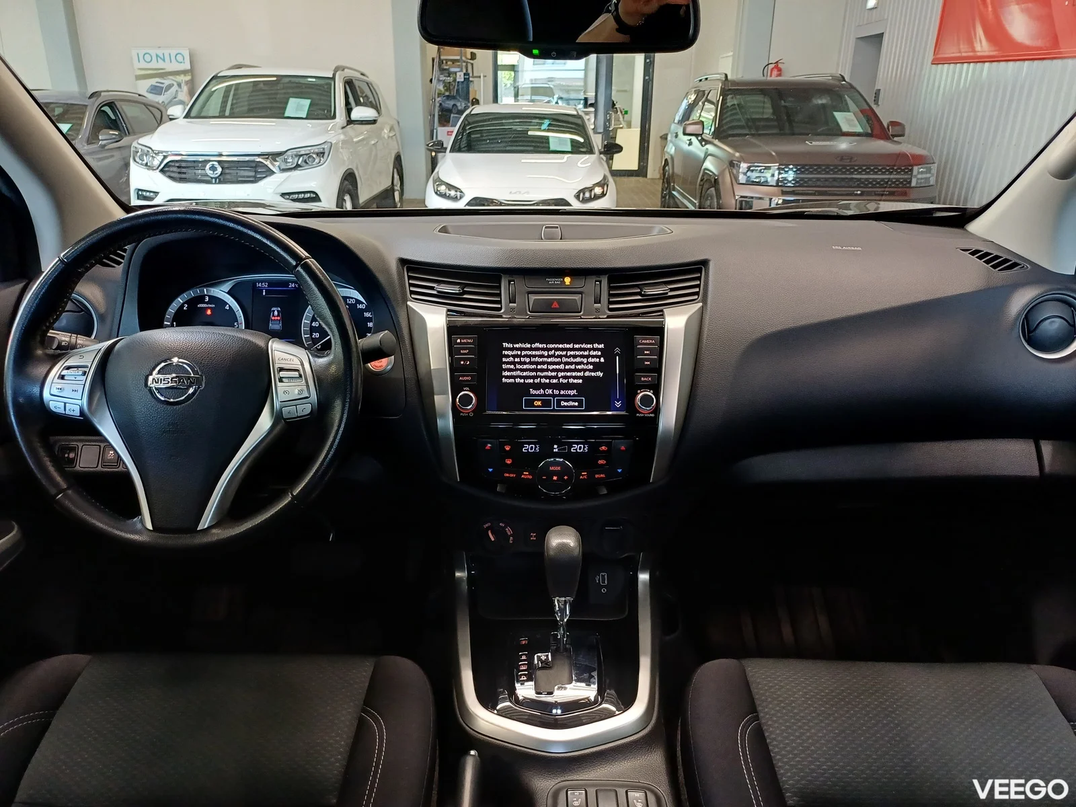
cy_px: 404
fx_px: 777
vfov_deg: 54.9
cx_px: 538
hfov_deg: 69.4
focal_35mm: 25
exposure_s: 1/50
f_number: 1.8
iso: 320
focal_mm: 4.65
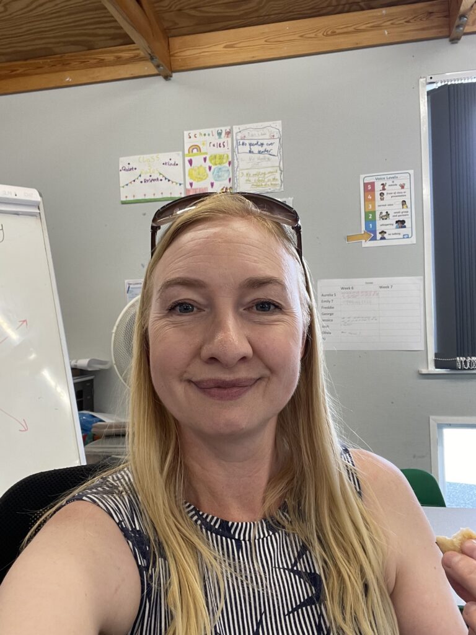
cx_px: 238
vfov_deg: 60.0
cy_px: 318
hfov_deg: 46.8
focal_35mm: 30
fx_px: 550
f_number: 2.2
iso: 100
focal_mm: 2.71
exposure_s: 1/50
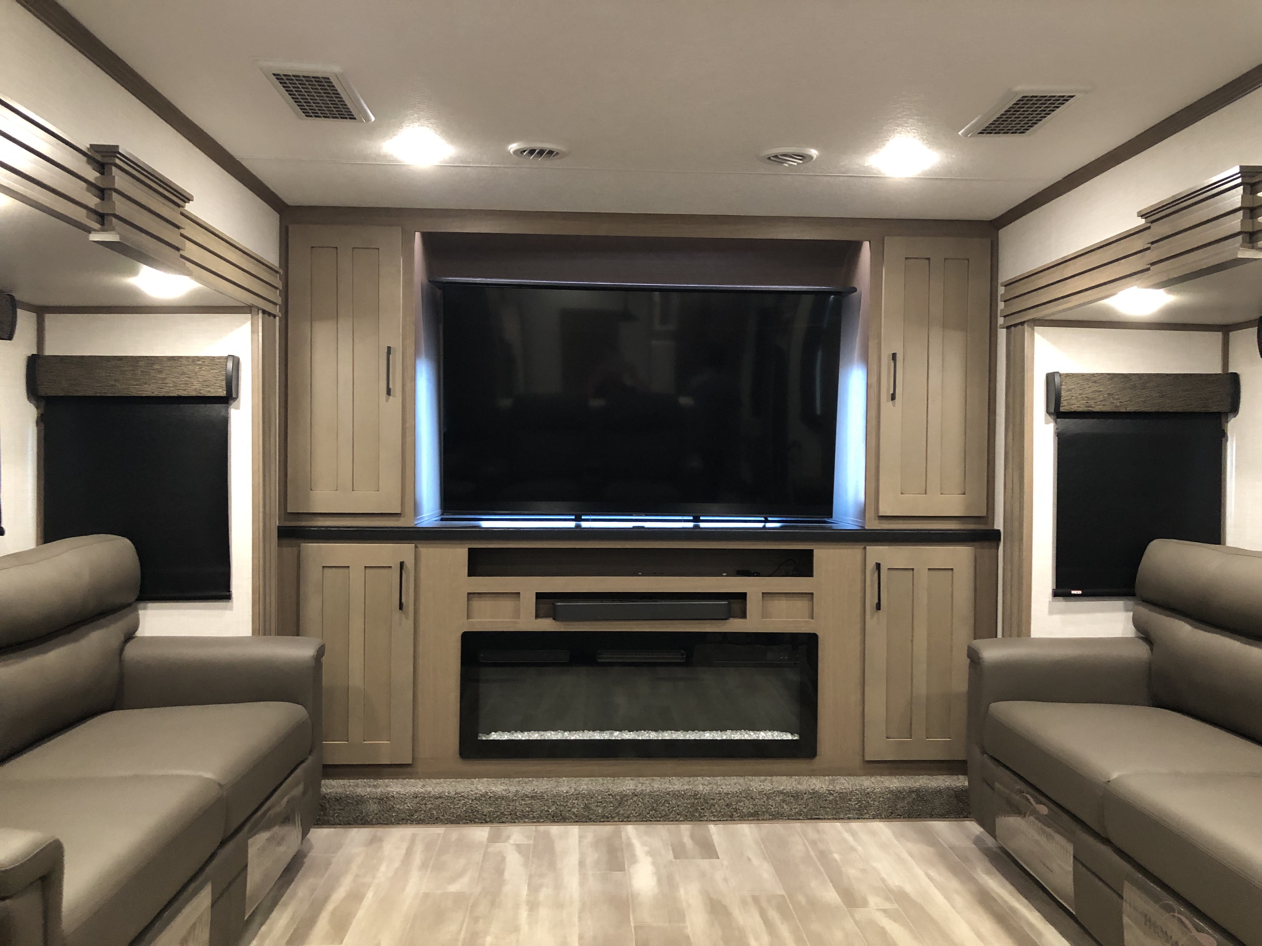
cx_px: 631
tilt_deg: -2.1
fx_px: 1021
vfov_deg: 49.7
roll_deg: -0.1
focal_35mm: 28
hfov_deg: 63.4
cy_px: 473
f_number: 1.8
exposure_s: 1/15
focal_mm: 3.99
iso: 100
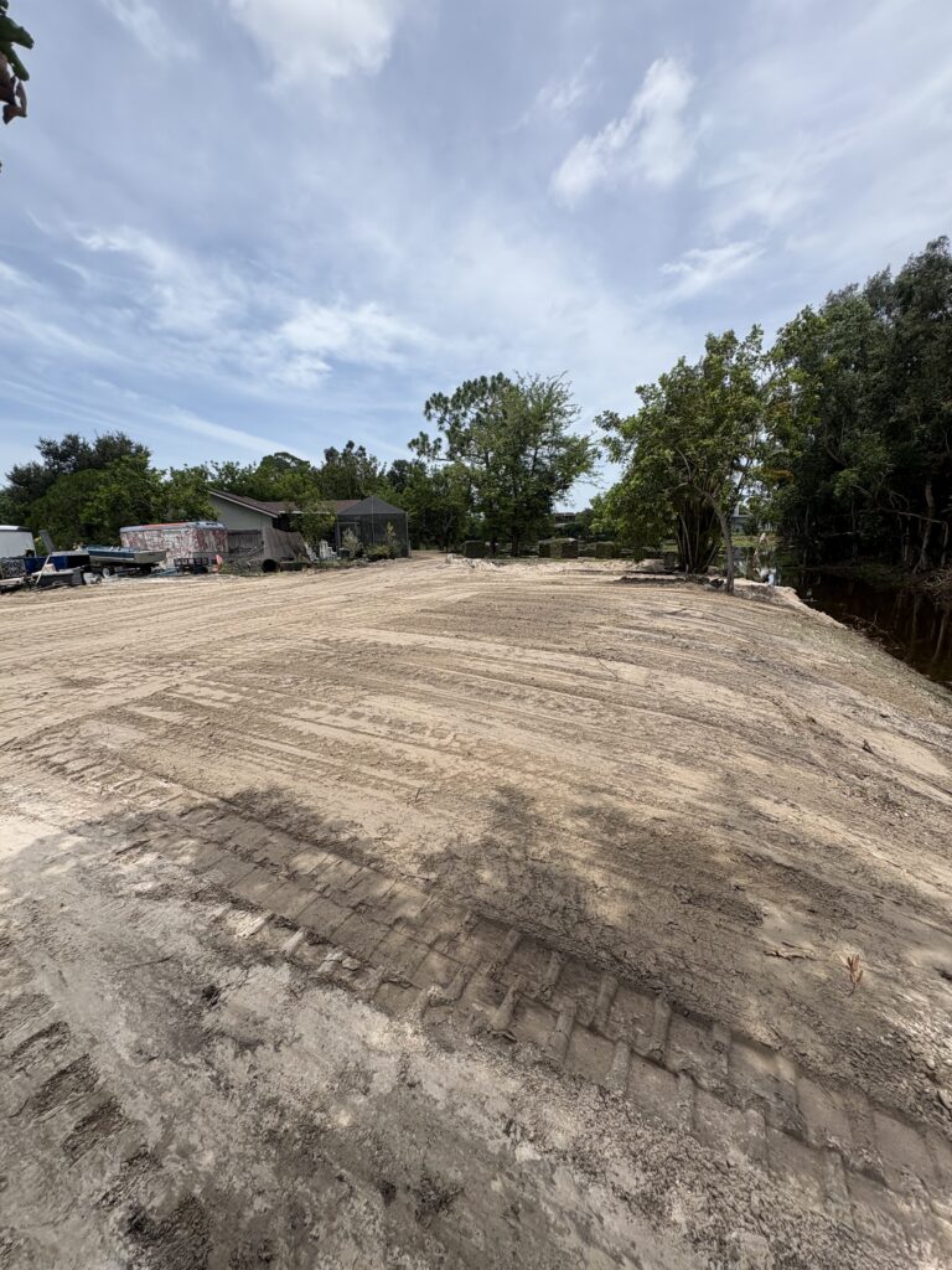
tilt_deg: -10.8
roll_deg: +2.0
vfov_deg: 102.1
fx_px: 513
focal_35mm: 14
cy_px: 635
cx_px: 476
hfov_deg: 85.7
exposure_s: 1/2028
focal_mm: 2.22
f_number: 2.2
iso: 40
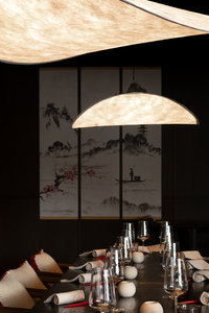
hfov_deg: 17.0
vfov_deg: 25.1
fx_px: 697
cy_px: 223
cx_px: 144
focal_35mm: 80
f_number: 10
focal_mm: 50
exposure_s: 1/10
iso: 250
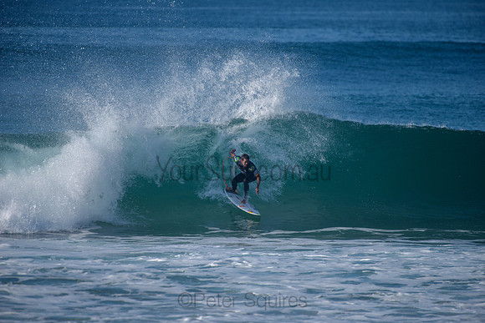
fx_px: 6737
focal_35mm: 500
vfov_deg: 2.8
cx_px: 242
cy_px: 162
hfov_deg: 4.1
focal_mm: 500
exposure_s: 1/2000
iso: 200
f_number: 5.6
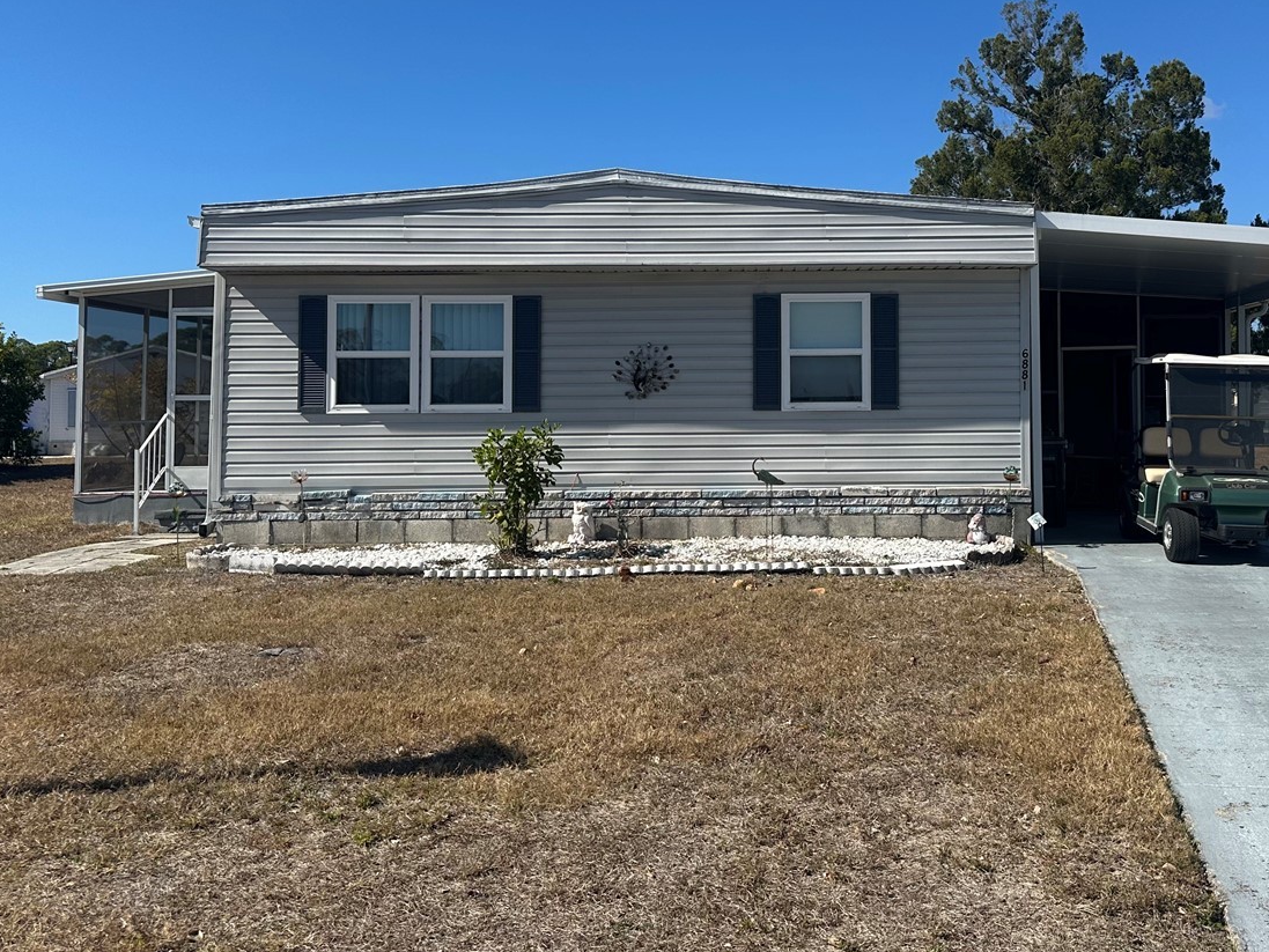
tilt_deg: +2.6
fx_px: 1283
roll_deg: +0.6
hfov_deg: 52.2
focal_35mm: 35
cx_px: 770
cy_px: 368
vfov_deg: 40.5
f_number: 1.78
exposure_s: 1/5263
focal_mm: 6.86
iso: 80
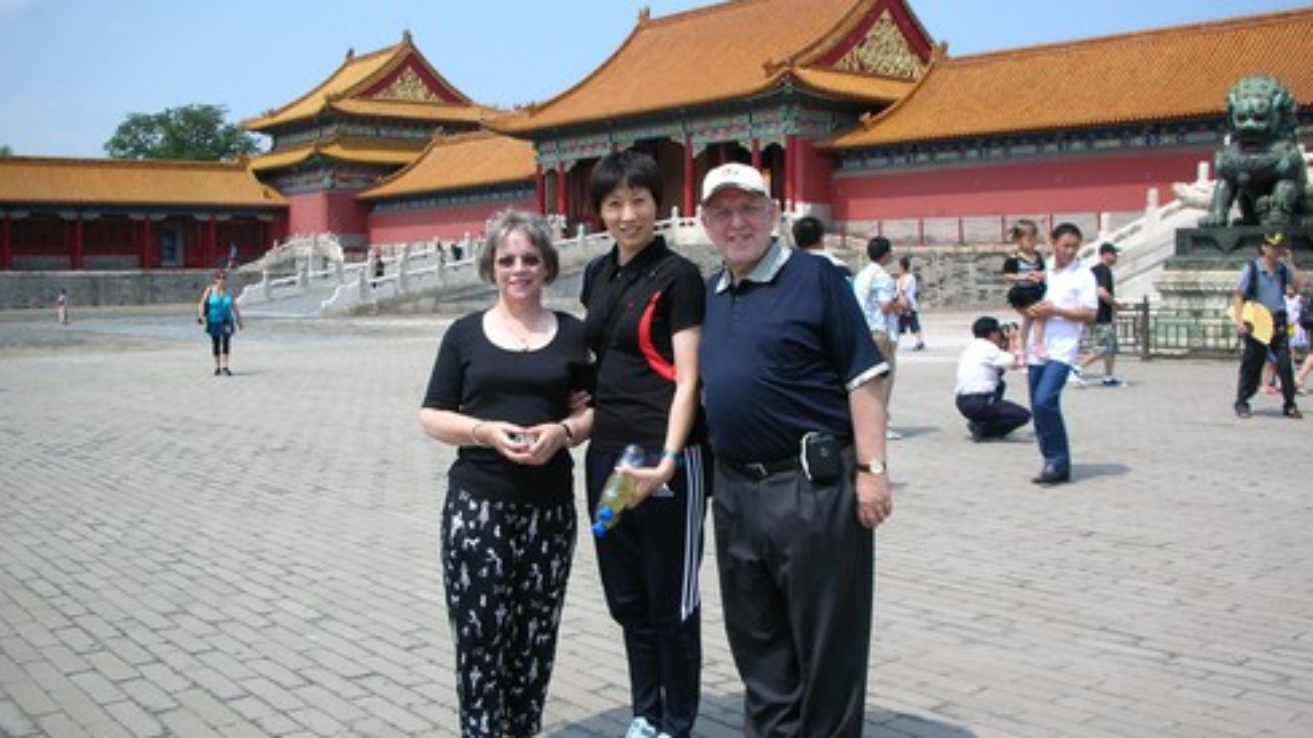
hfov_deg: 51.6
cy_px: 331
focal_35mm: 39
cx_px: 650
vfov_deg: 30.4
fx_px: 1358
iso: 50
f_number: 8.5
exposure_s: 1/94.3
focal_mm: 5.8
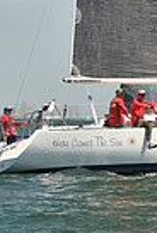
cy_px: 24
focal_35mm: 296
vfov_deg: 6.9
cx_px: 168
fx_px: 1926
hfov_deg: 4.7
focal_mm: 70
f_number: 4.5
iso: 250
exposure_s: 1/800
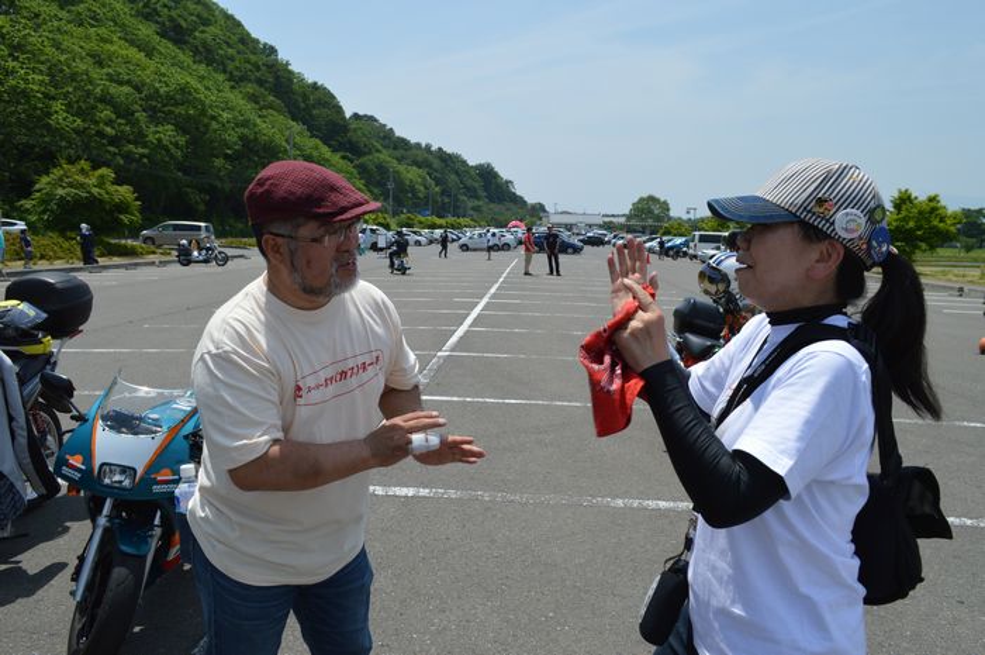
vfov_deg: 47.8
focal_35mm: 27
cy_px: 328
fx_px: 738
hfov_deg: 67.4
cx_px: 492
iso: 100
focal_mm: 18
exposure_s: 1/250
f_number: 8
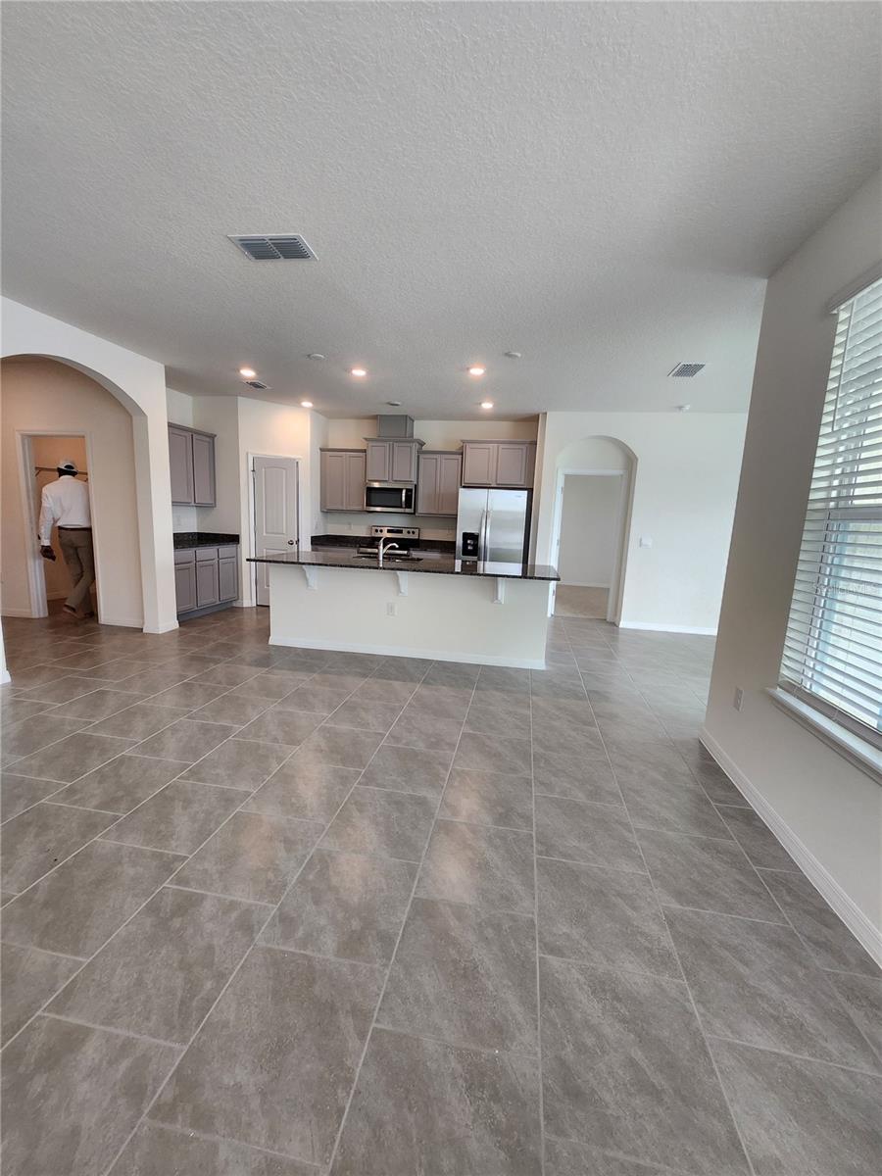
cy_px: 588
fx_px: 442
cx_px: 441
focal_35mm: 13
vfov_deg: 106.2
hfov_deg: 89.9
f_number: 2.2
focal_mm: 1.74
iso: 80
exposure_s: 1/60
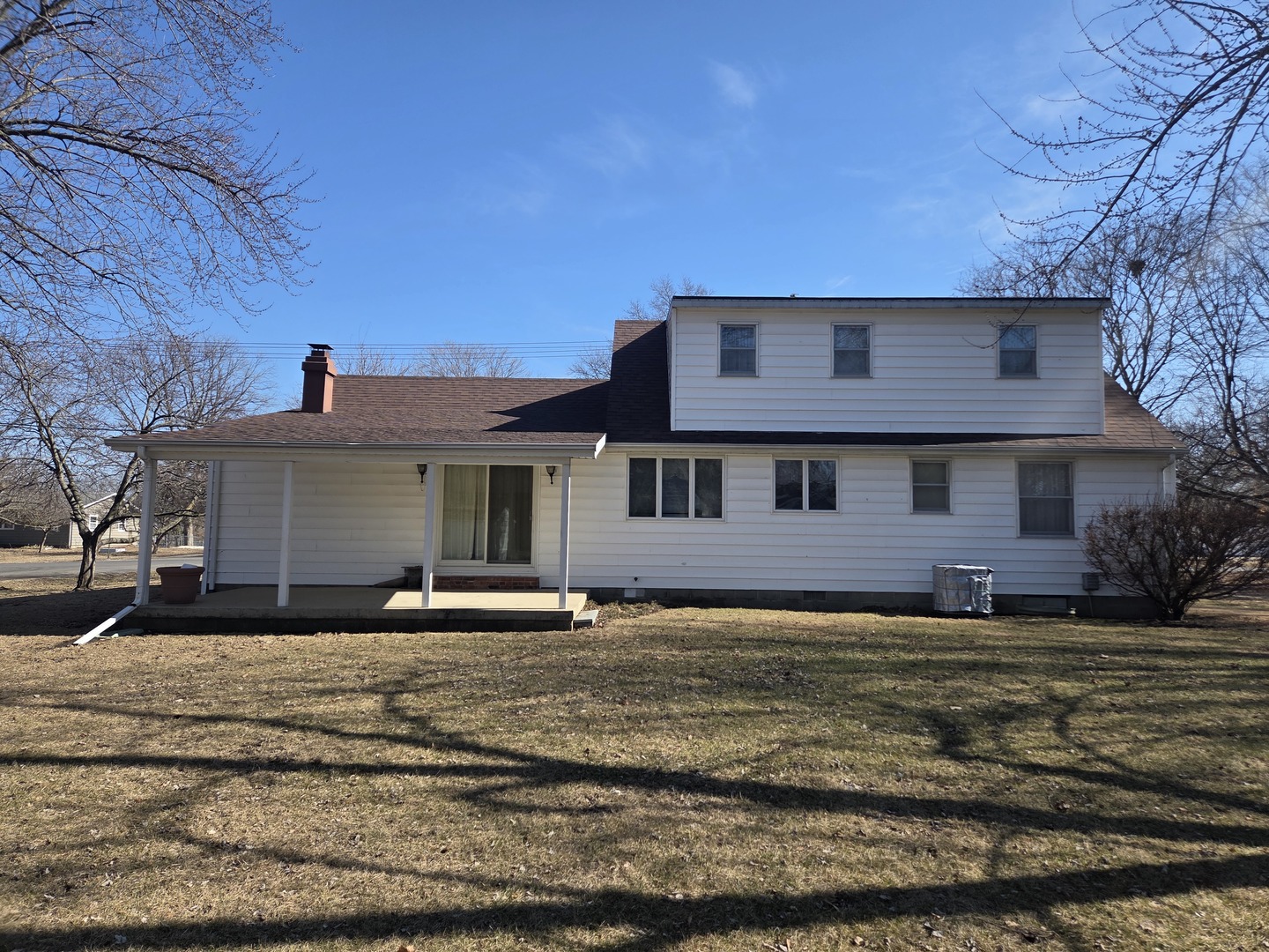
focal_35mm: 23
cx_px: 634
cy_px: 476
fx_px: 843
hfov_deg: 73.9
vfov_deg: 58.9
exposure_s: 1/3512
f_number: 1.8
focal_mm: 5.4
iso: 80
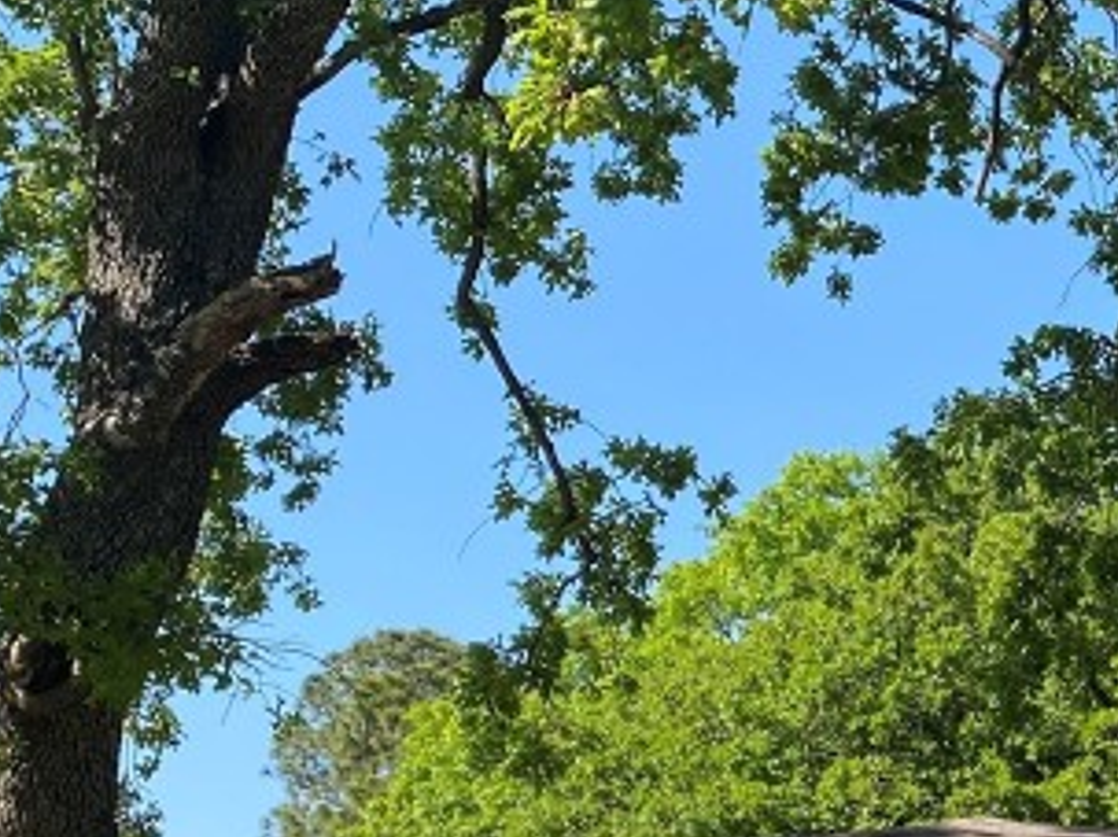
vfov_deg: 16.7
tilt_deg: +15.1
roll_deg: -0.2
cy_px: 583
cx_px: 1734
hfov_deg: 19.2
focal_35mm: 88
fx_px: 2841
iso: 32
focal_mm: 4.25
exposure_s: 1/884
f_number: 1.8
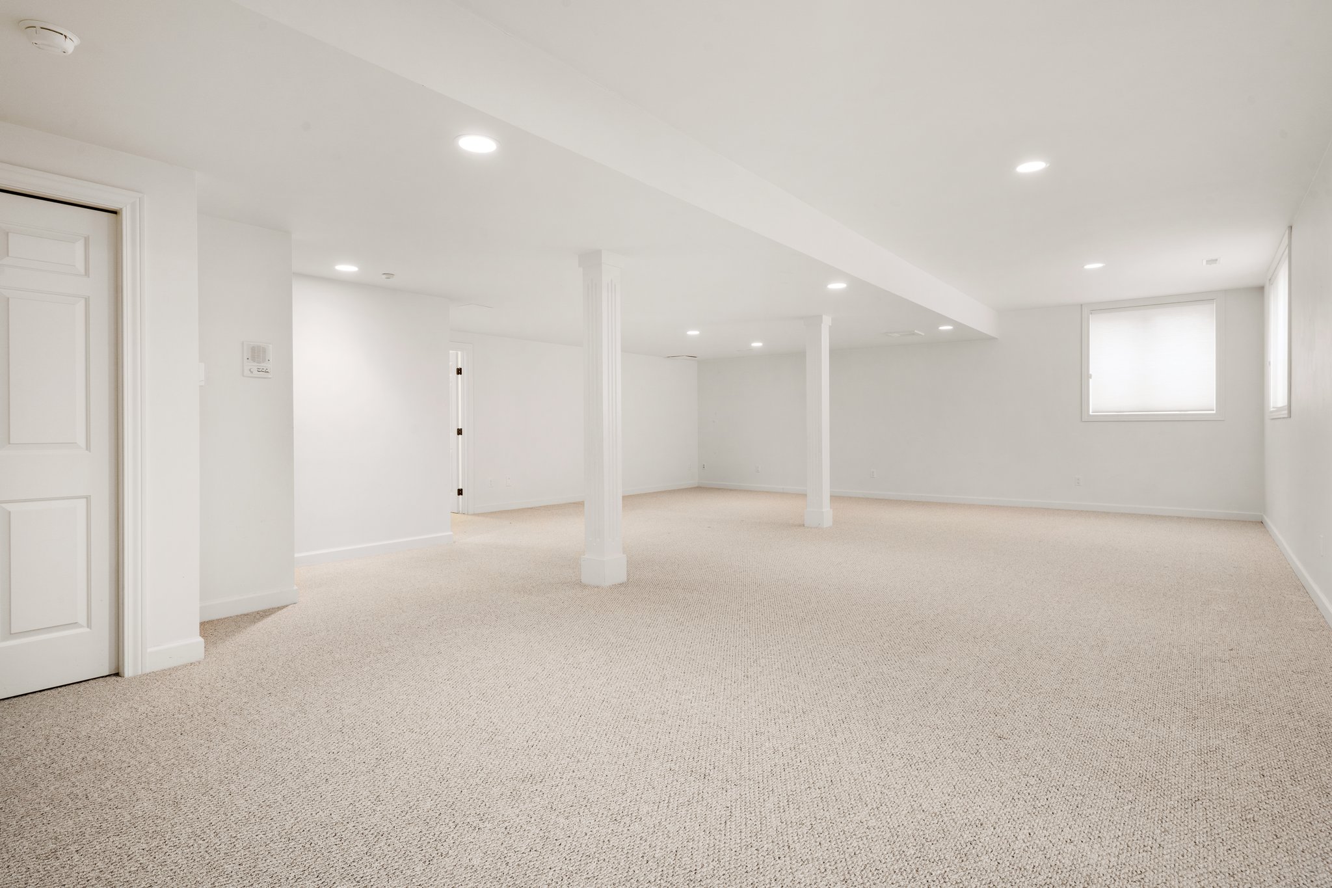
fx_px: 666
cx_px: 666
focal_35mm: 18
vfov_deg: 67.4
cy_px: 444
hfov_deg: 90.0
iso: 320
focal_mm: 18
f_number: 11
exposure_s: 1.6
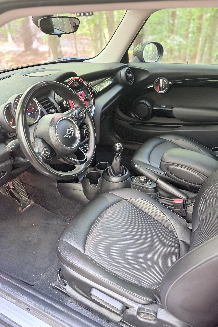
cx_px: 117
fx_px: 254
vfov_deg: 65.5
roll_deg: -0.6
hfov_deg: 46.4
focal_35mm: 28
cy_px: 164
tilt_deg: -33.6
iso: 640
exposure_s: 1/36
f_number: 1.6
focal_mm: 5.96
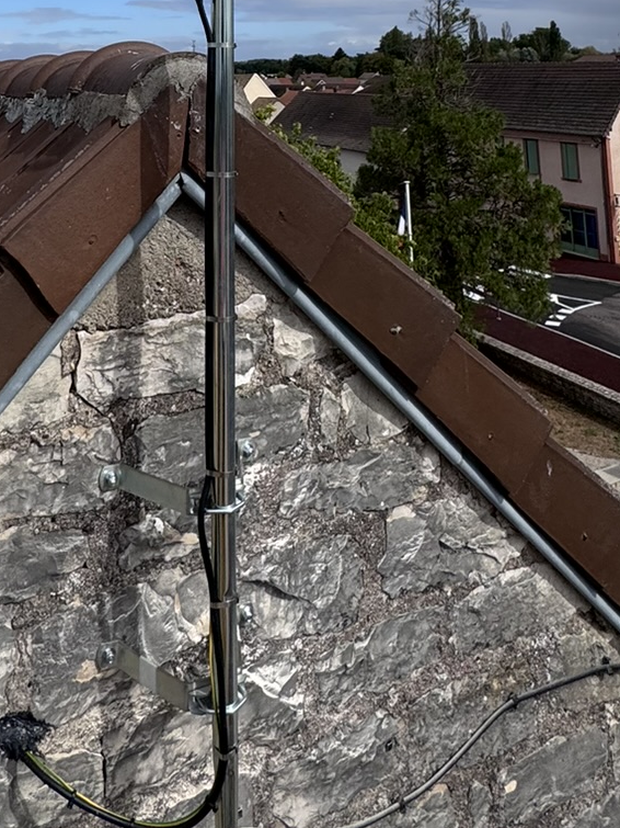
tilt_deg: +3.8
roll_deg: -0.9
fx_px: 908
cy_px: -45
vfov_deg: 41.0
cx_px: 197
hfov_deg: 37.2
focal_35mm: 38
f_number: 2.2
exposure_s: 1/3390
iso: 50
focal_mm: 2.22
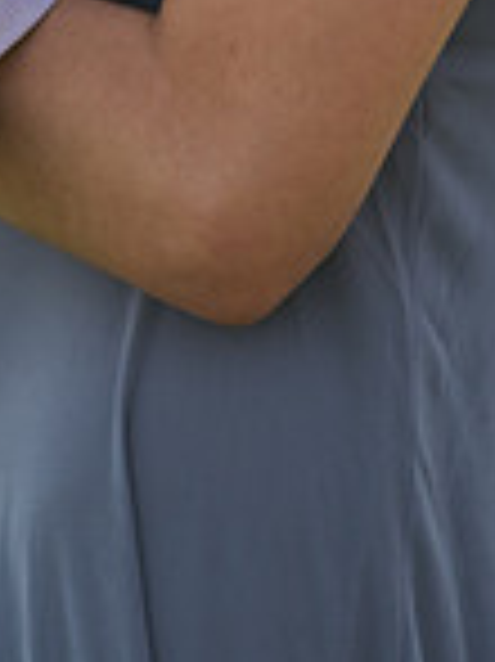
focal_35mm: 250
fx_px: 4774
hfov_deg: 5.9
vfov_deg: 7.8
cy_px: -212
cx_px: -9
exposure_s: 1/2500
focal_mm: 85
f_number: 2.2
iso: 160
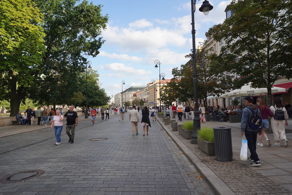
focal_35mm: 24
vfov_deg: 53.1
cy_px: 98
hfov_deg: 73.7
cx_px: 146
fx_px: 195
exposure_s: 1/100
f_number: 9
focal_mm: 24
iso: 100
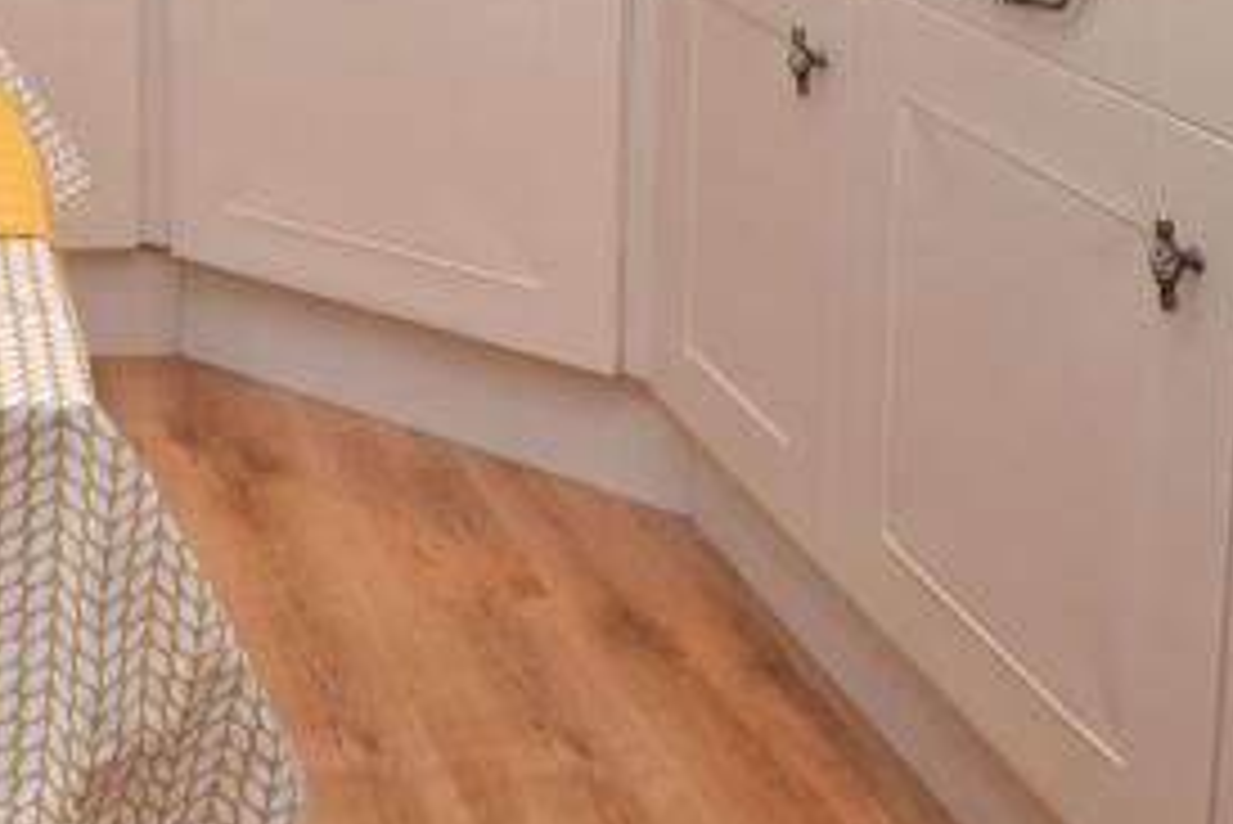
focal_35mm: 56
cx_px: -90
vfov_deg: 21.7
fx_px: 1919
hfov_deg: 31.9
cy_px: -259
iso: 400
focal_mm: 10
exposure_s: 1/80
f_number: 4.5
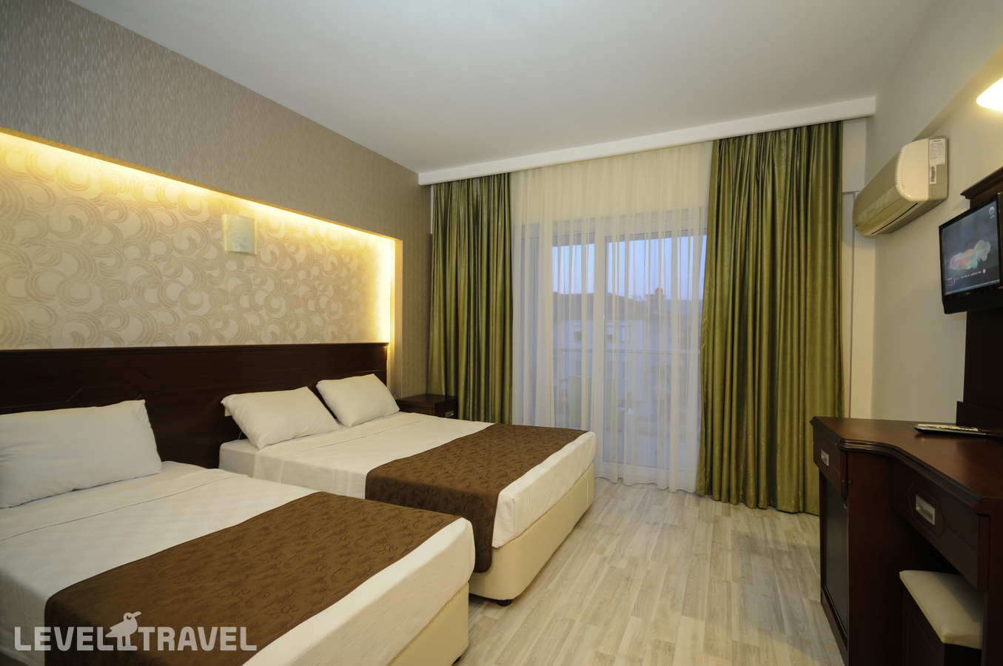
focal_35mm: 16
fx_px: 459
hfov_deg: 95.0
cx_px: 502
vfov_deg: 71.9
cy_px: 333
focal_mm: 11
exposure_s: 1/1.6
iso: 200
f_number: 5.6
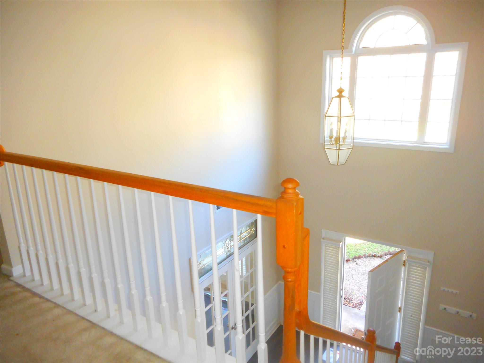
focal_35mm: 25
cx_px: 242
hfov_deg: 69.4
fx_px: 350
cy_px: 182
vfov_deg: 54.9
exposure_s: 1/25
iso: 400
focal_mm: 4.5
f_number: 3.7
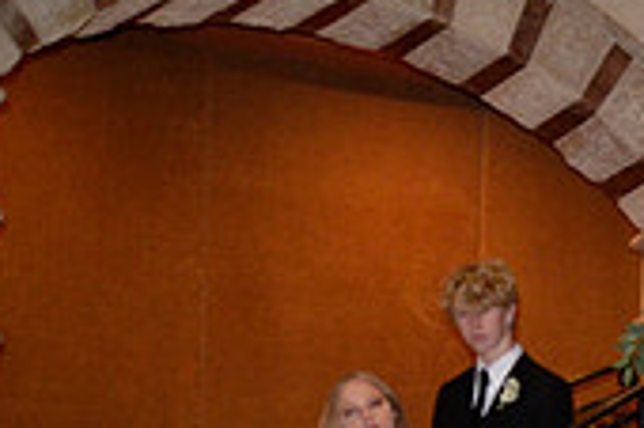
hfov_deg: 19.6
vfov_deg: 14.0
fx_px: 1644
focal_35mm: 92
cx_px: 928
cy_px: 610
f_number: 3.5
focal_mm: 18
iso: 1600
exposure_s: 1/60
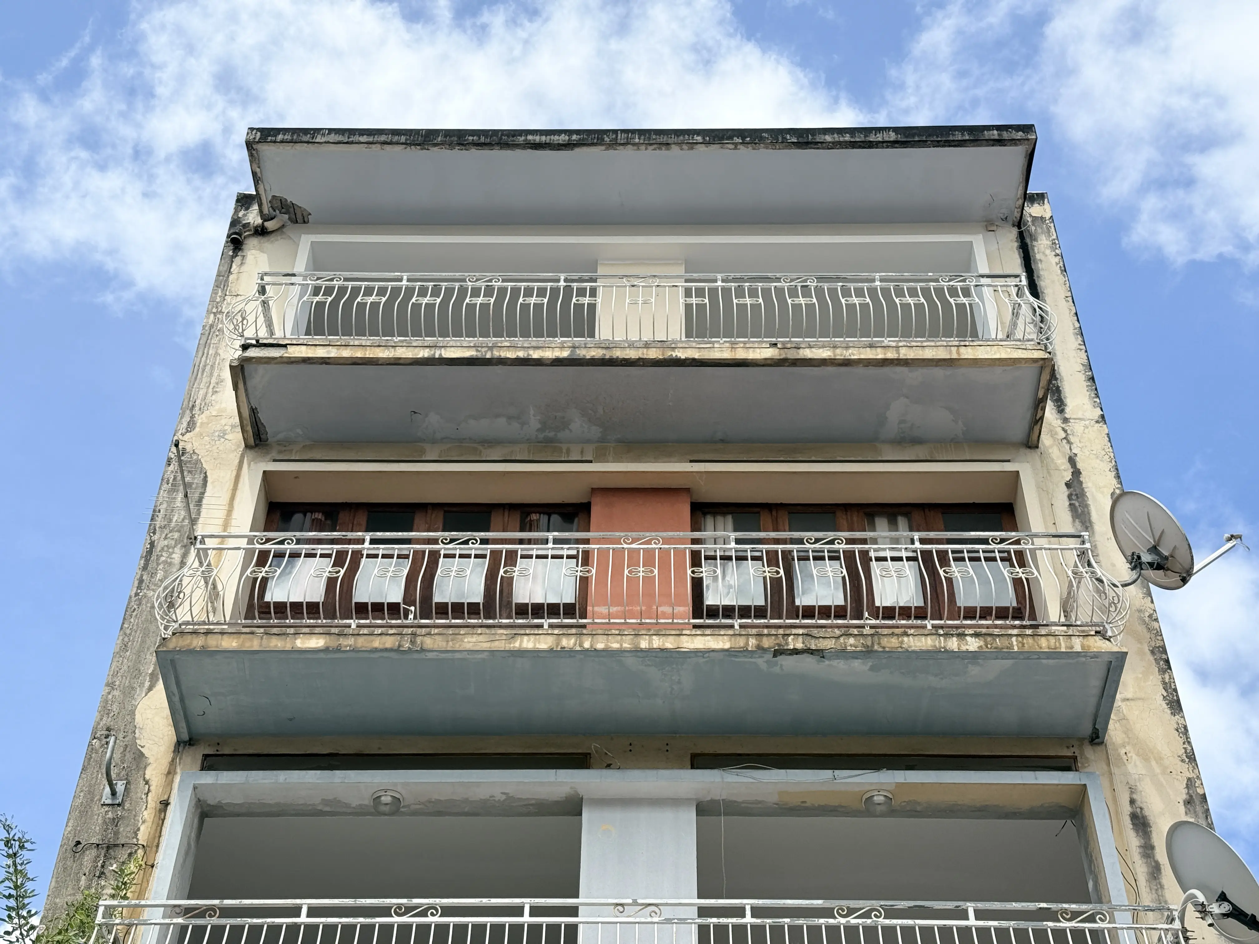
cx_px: 630
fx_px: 1746
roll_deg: -2.0
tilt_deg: +43.6
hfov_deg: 39.7
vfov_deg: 30.3
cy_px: 472
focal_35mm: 48
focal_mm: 6.76
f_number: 1.78
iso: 80
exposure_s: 1/4587
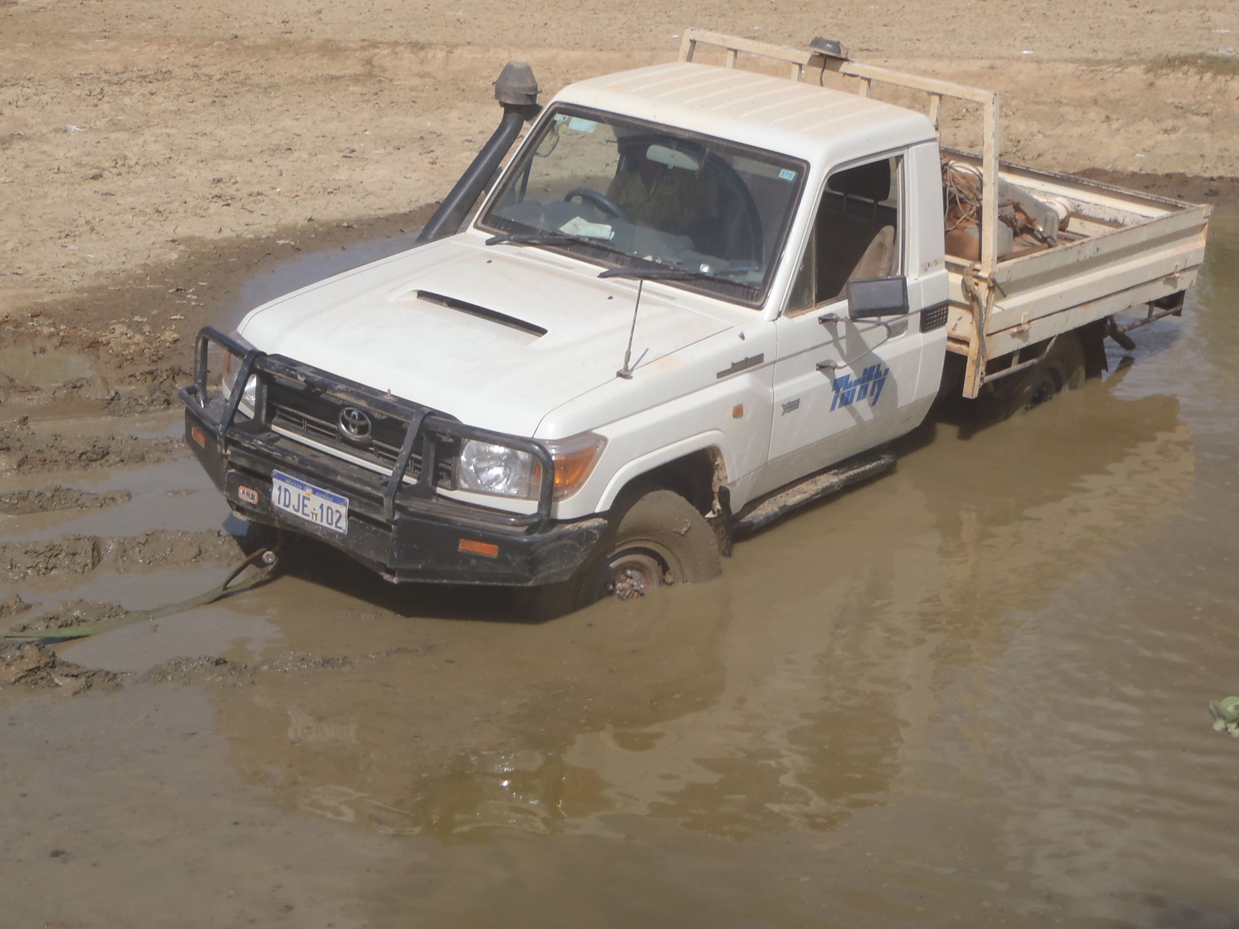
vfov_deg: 25.2
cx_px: 694
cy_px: 392
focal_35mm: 58
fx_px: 2076
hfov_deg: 33.2
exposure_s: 1/640
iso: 80
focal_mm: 8.89
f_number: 5.6
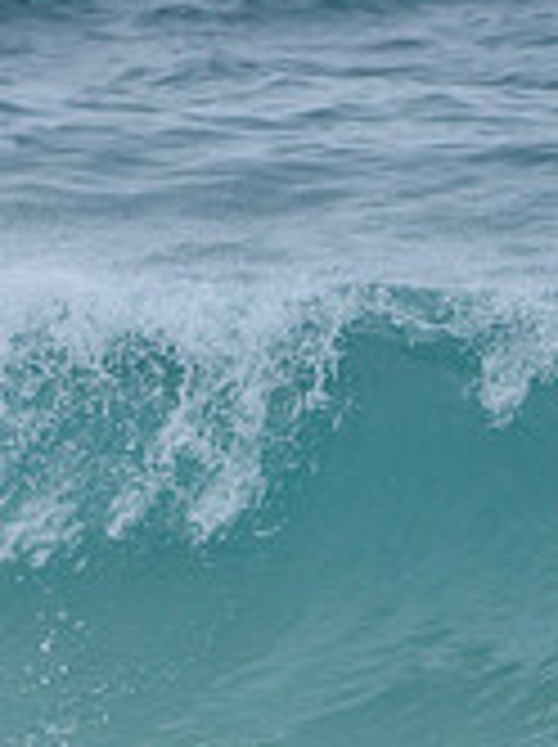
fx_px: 44498
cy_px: 542
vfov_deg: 1.0
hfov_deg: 0.7
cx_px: -203
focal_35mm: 2065
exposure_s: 1/1250
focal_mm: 500
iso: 500
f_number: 5.6
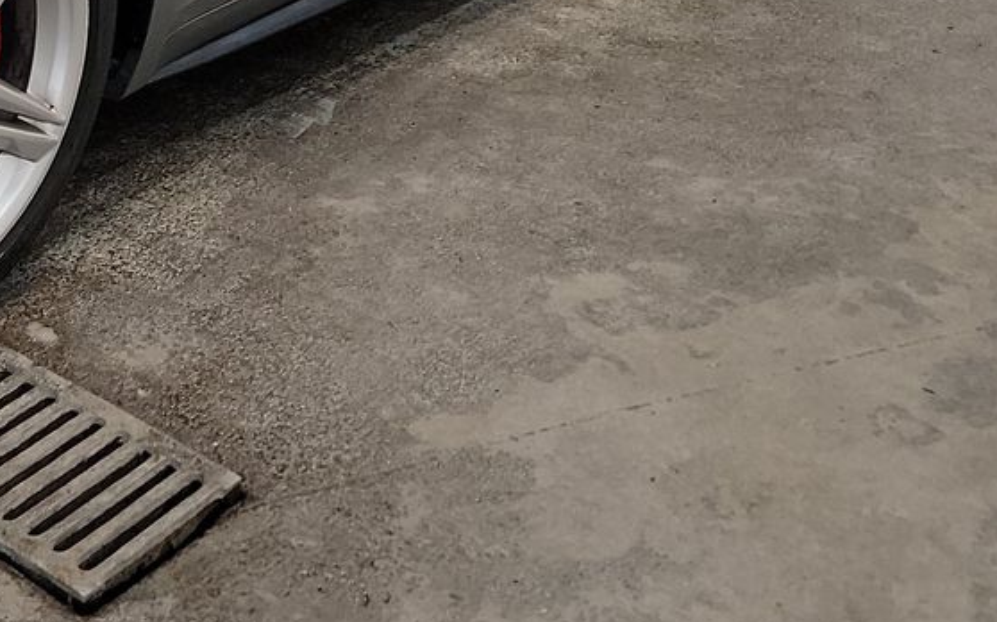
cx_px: -125
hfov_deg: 25.9
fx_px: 1982
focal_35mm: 73
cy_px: -182
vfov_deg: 16.8
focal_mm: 6.7
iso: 144
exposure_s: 1/59
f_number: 1.8
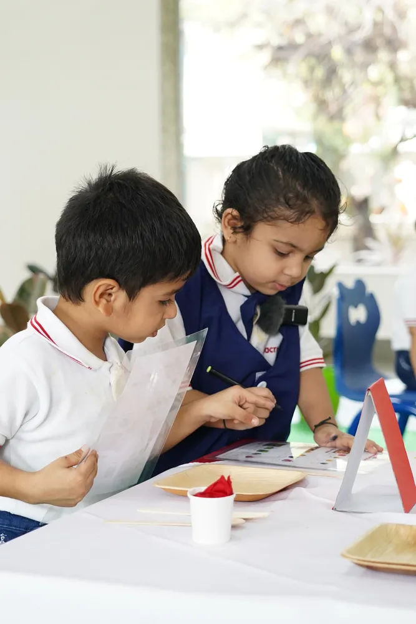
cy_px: 312
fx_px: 1369
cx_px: 208
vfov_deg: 25.7
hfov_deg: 17.3
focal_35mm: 79
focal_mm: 53
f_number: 4
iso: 3200
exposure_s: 1/400
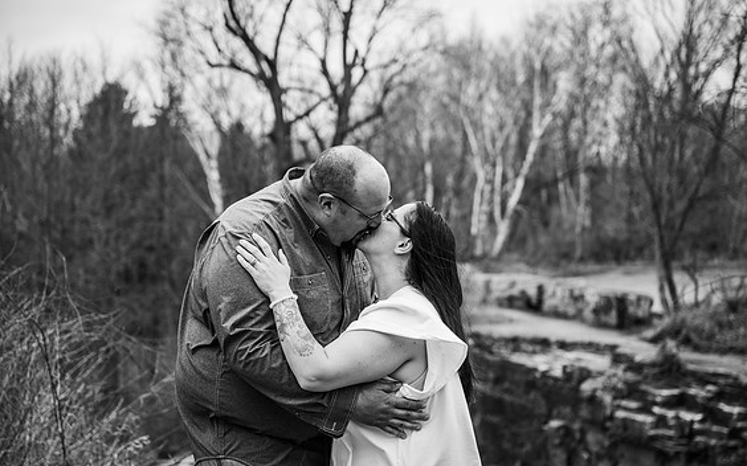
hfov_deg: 32.0
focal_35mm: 64
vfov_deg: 20.3
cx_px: 383
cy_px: 246
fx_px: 1302
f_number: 3.2
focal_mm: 61
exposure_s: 1/1000
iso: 400
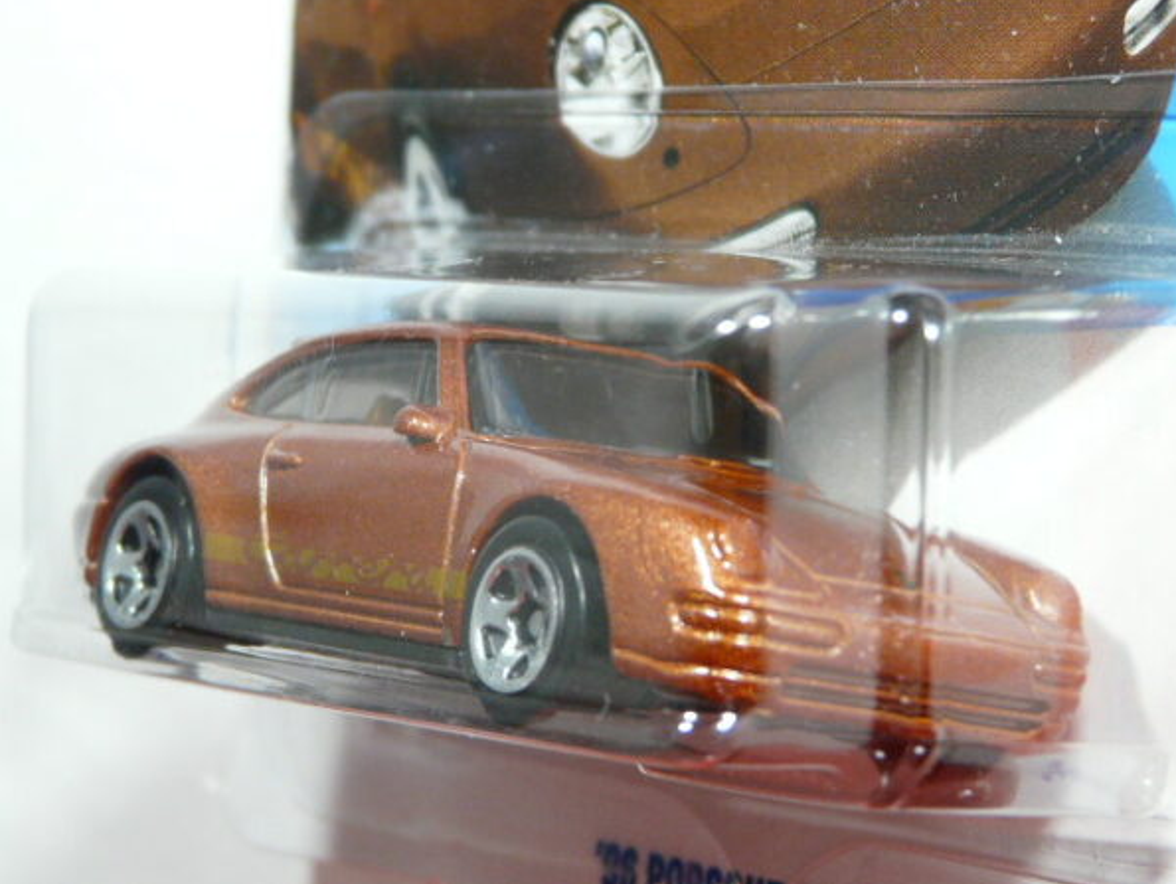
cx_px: 591
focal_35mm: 133
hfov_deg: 14.8
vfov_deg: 11.2
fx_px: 4521
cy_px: 441
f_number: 3.2
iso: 200
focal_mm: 13.6
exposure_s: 1/40
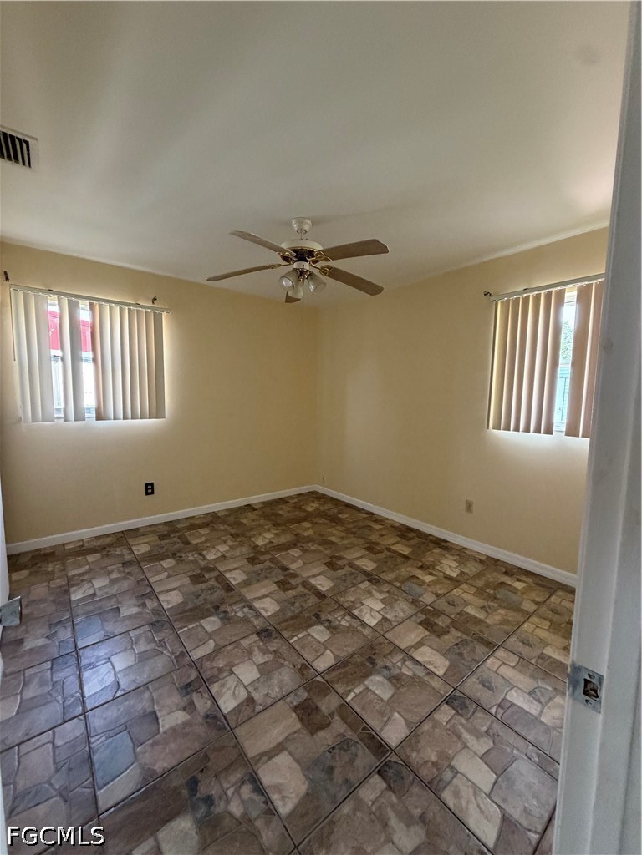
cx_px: 321
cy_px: 428
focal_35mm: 14
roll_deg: +0.5
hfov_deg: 85.7
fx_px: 346
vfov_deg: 102.1
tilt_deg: -4.8
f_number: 2.2
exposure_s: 1/74
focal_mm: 2.22
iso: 320
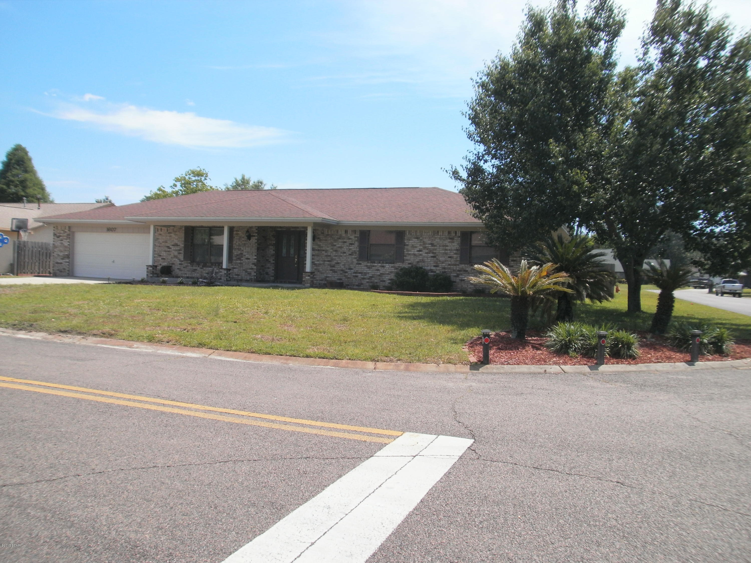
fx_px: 673
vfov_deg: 45.4
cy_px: 282
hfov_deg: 58.4
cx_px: 376
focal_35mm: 31
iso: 100
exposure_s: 1/160
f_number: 8.5
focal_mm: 5.45
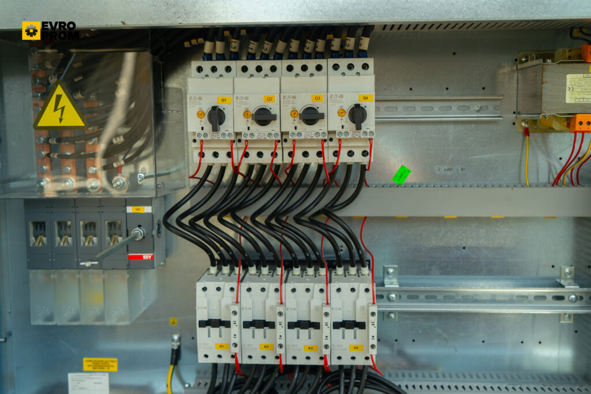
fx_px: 591
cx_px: 296
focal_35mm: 36
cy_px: 197
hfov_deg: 53.1
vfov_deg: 36.9
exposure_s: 1/320
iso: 100
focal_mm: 36
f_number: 4
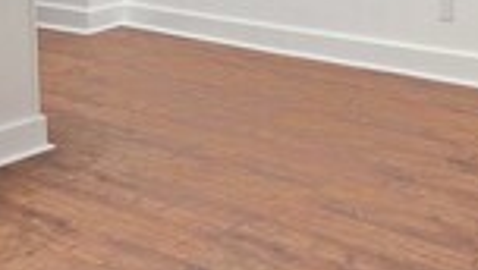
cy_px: -195
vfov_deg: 16.7
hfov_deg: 25.4
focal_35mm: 62
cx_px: 719
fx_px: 787
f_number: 1.9
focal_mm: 2.2
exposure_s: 1/60
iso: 400
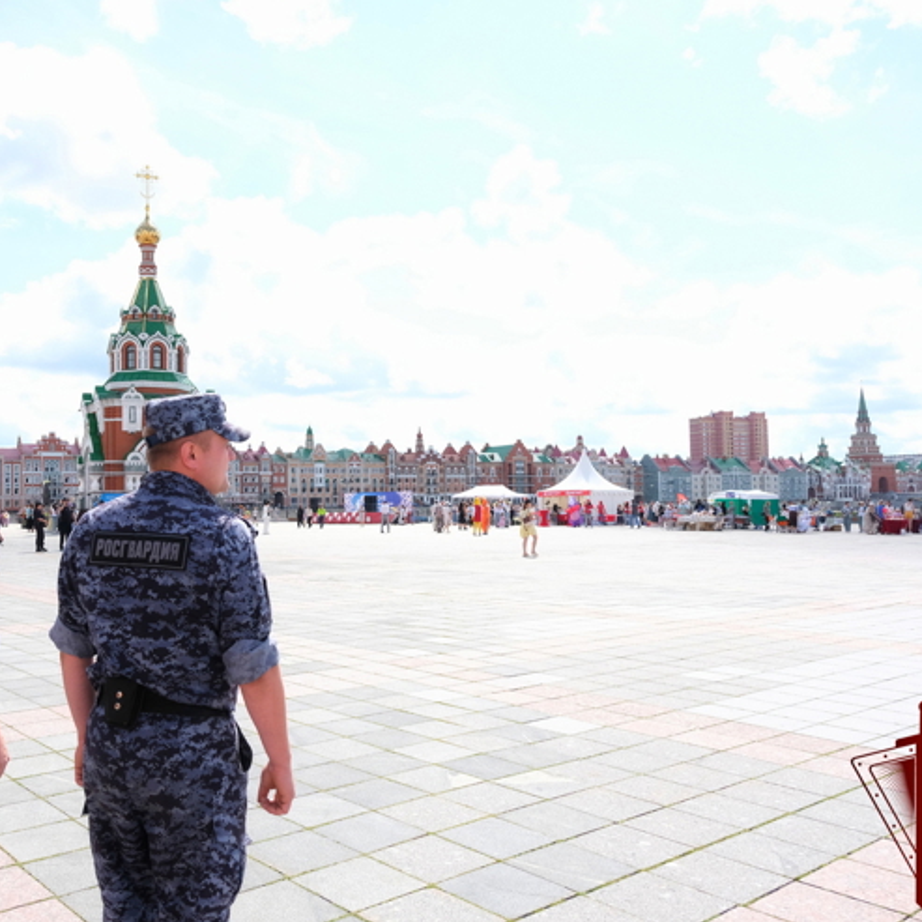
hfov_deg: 51.6
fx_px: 934
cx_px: 312
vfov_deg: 52.5
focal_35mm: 31
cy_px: 458
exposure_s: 1/500
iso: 160
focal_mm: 16
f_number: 4.5
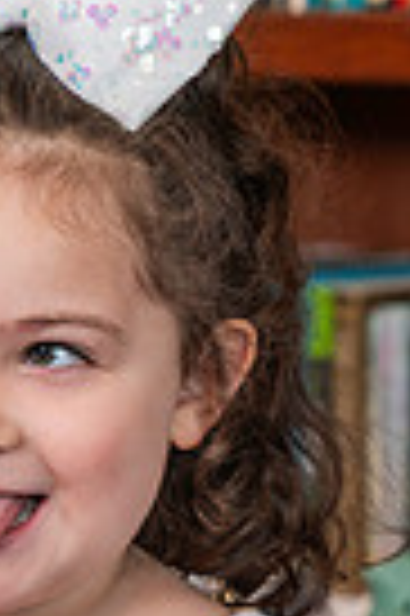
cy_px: 791
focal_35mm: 214
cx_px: 9
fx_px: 3665
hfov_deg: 6.4
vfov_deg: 9.5
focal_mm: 65
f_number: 4
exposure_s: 1/160
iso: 500
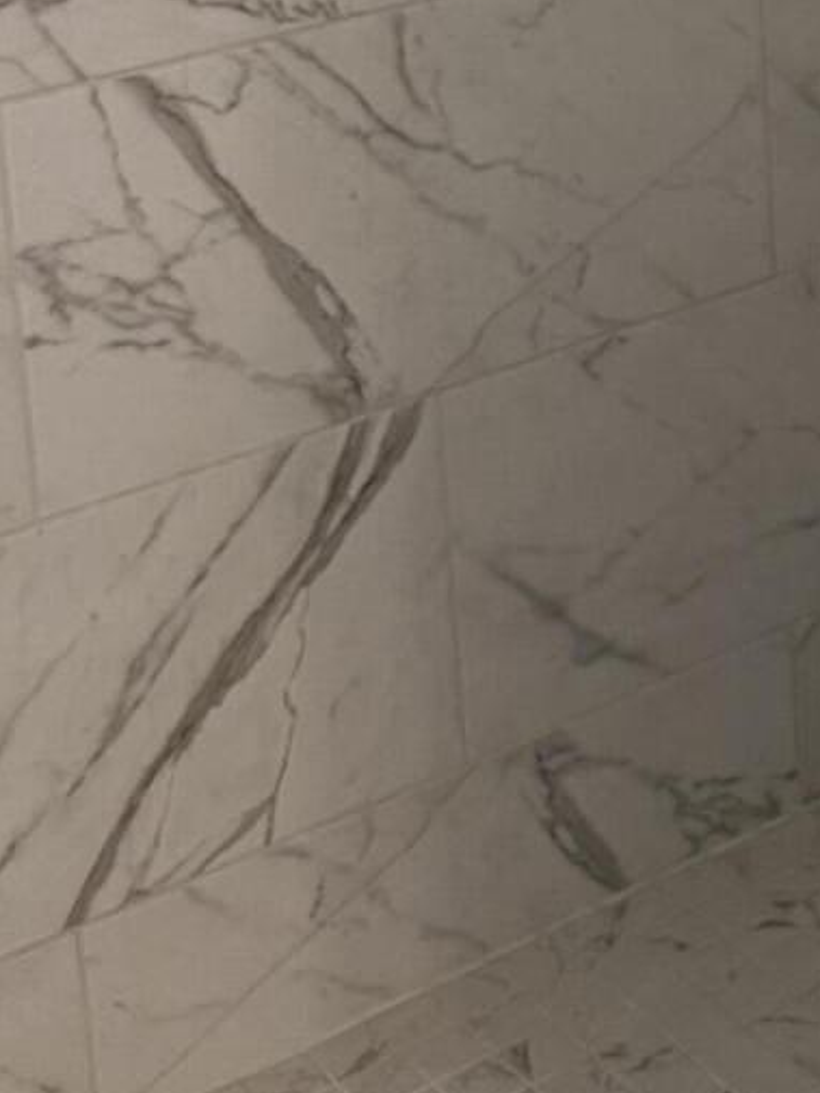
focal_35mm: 95
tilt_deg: -8.2
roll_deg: +2.0
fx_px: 2999
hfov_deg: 14.4
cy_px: -433
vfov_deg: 18.7
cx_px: 1274
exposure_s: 1/60
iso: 250
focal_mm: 6.76
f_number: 1.78
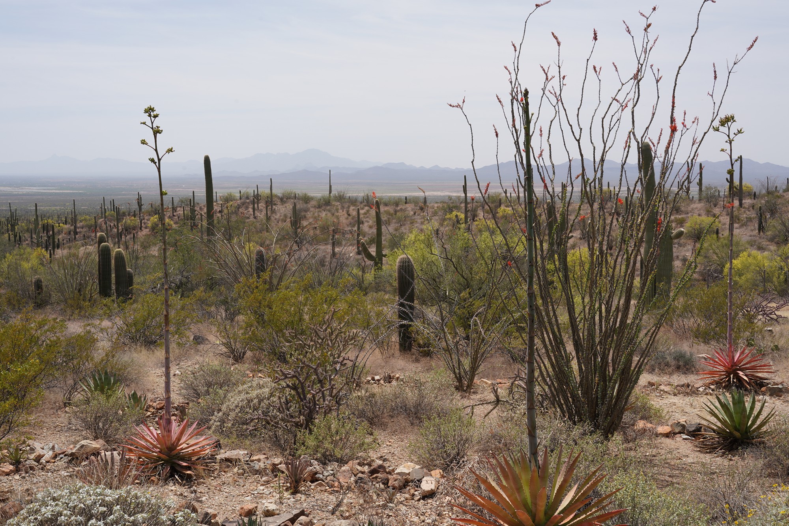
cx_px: 394
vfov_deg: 31.9
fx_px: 921
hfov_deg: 46.4
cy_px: 263
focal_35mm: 42
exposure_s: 1/100
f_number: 16
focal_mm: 42
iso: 100
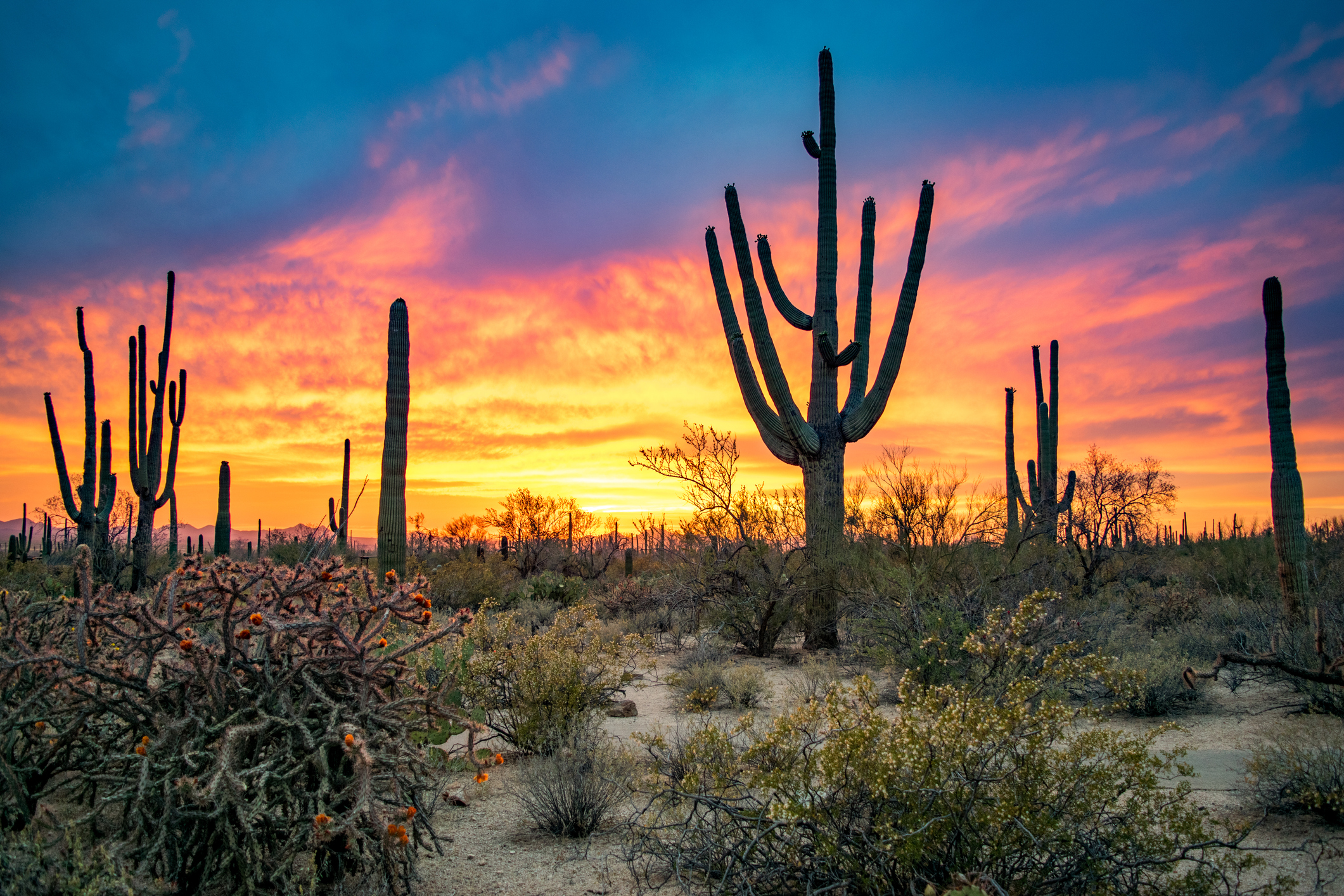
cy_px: 448
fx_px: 1008
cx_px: 672
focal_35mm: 27
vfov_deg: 47.9
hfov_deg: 67.4
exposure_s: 1/30
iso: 200
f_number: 3.5
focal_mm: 18
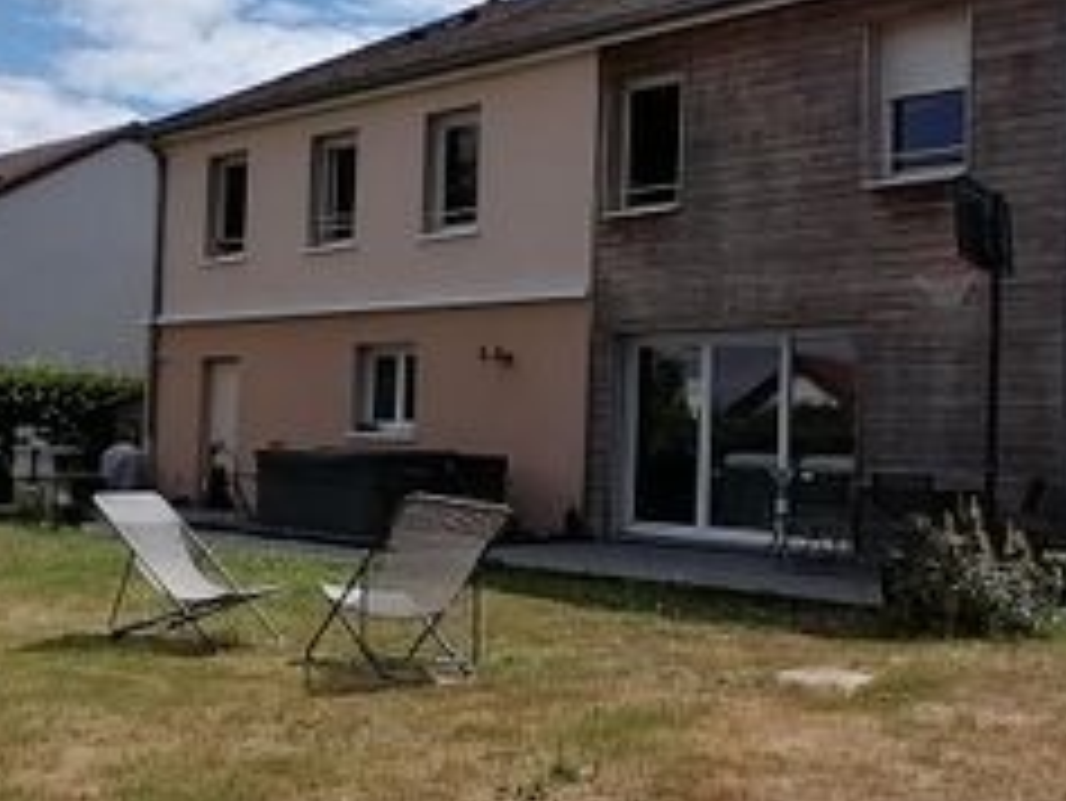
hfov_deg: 43.8
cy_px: 387
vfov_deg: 33.6
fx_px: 1325
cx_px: 495
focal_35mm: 43
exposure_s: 1/2625
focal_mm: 2.84
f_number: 2.4
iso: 50
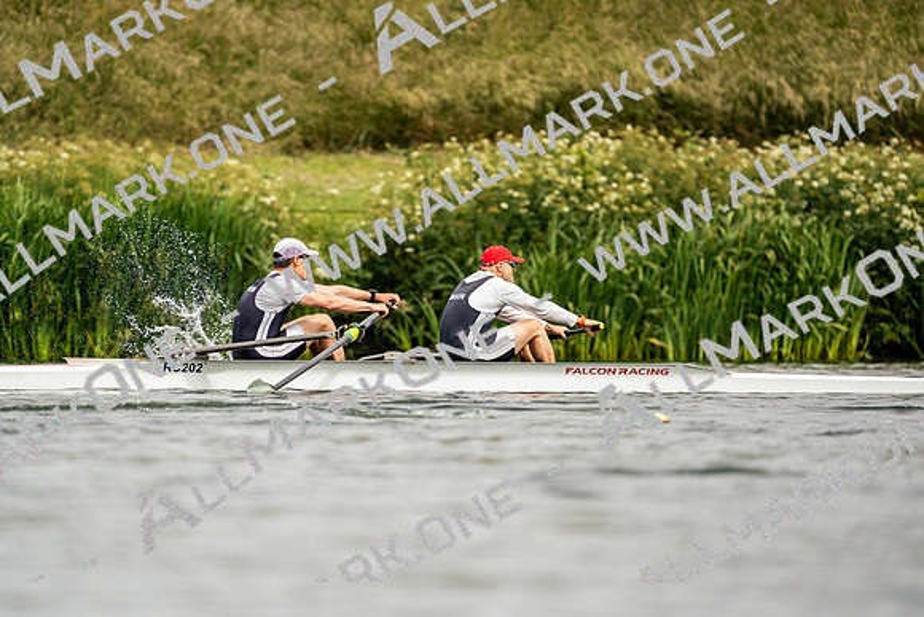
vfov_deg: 2.3
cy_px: 308
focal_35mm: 600
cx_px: 462
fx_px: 15403
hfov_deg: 3.4
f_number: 6.3
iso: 320
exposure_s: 1/2000
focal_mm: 600
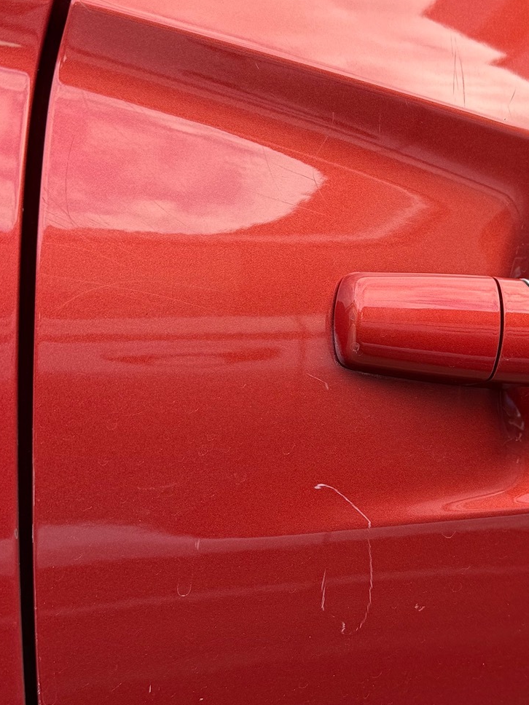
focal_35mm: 50
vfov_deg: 38.1
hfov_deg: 28.7
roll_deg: -10.7
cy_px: 401
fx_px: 1019
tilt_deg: -9.4
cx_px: 390
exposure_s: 1/170
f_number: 1.78
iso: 64
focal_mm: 6.76
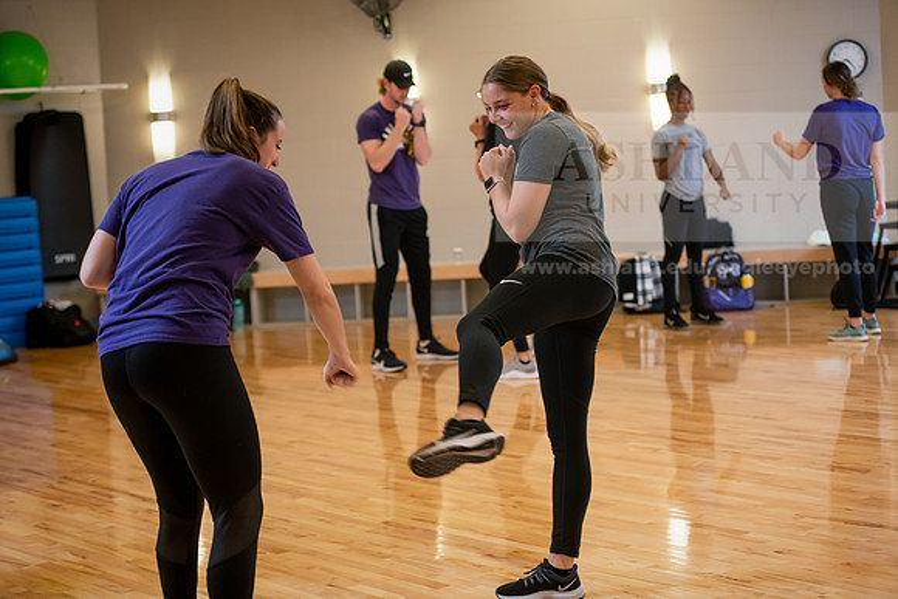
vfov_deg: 19.5
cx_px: 449
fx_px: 1746
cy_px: 300
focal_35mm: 70
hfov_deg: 28.8
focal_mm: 70
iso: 1000
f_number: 3.2
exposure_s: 1/200
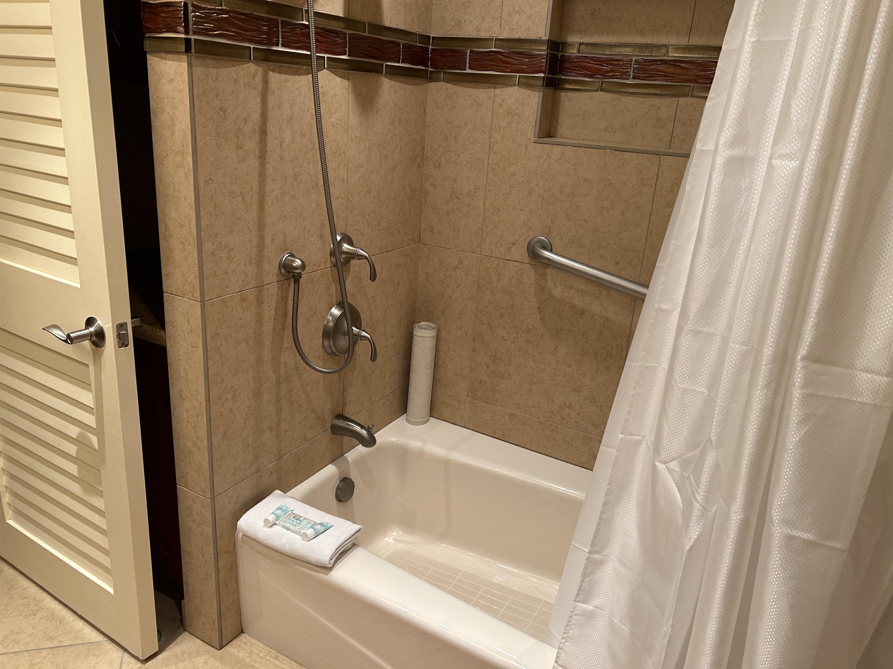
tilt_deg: -20.8
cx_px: 446
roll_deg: -3.7
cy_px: 334
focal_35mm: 26
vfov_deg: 53.1
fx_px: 671
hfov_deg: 67.3
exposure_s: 1/60
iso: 100
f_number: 1.5
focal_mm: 5.7
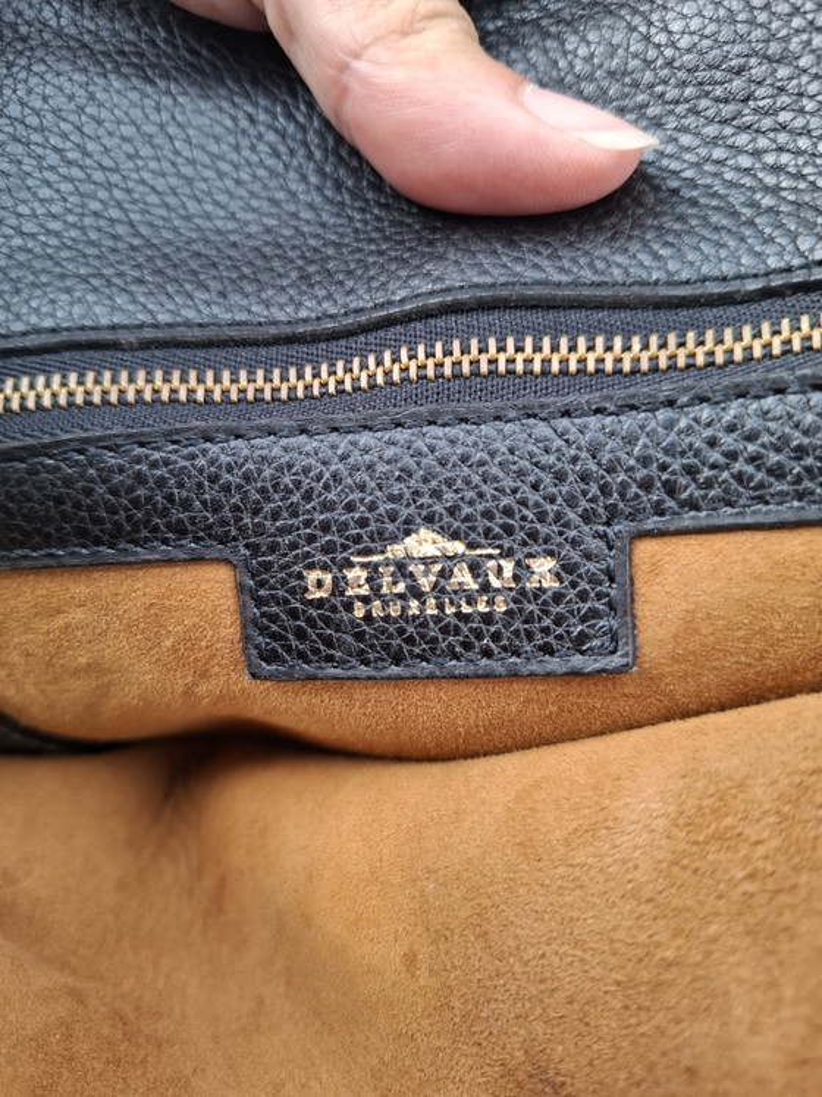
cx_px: 411
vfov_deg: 73.9
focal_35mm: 23
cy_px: 548
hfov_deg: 58.9
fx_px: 728
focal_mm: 5.54
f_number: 1.8
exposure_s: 1/120
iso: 64
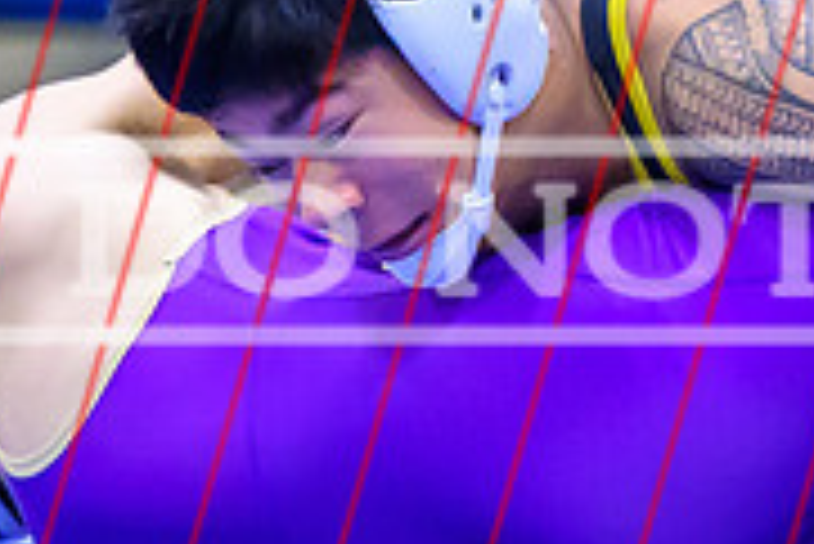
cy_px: 749
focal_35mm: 913
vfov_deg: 1.5
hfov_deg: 2.3
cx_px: 560
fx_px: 20660
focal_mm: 150
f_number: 2.8
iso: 6400
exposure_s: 1/640
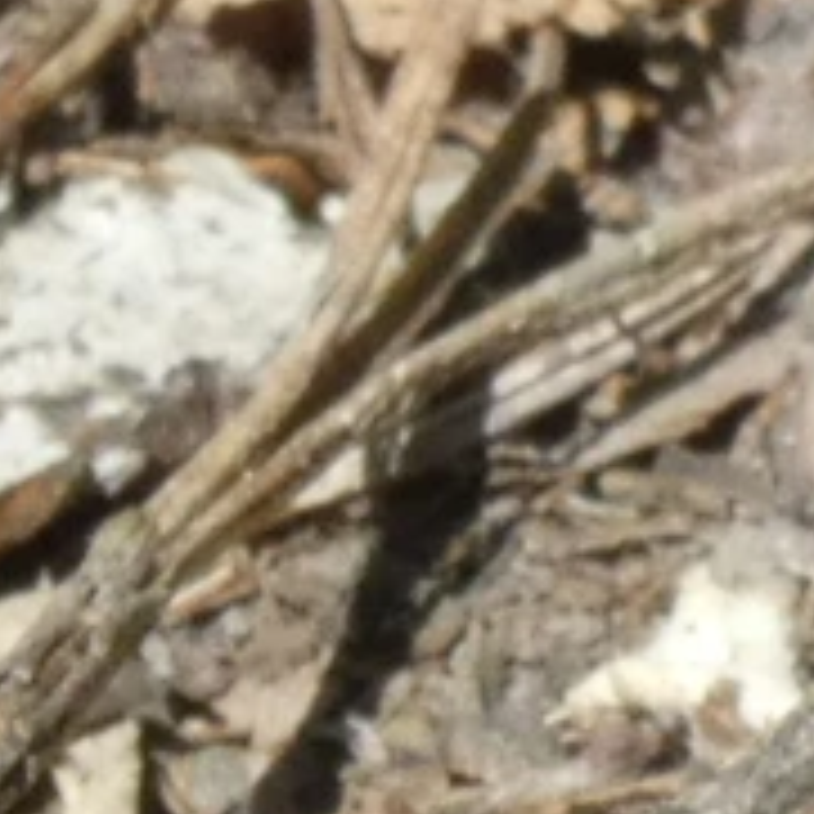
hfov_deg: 4.1
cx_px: -562
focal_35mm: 421
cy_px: 1057
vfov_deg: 4.1
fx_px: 11200
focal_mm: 24.2
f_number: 7.1
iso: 200
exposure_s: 1/80
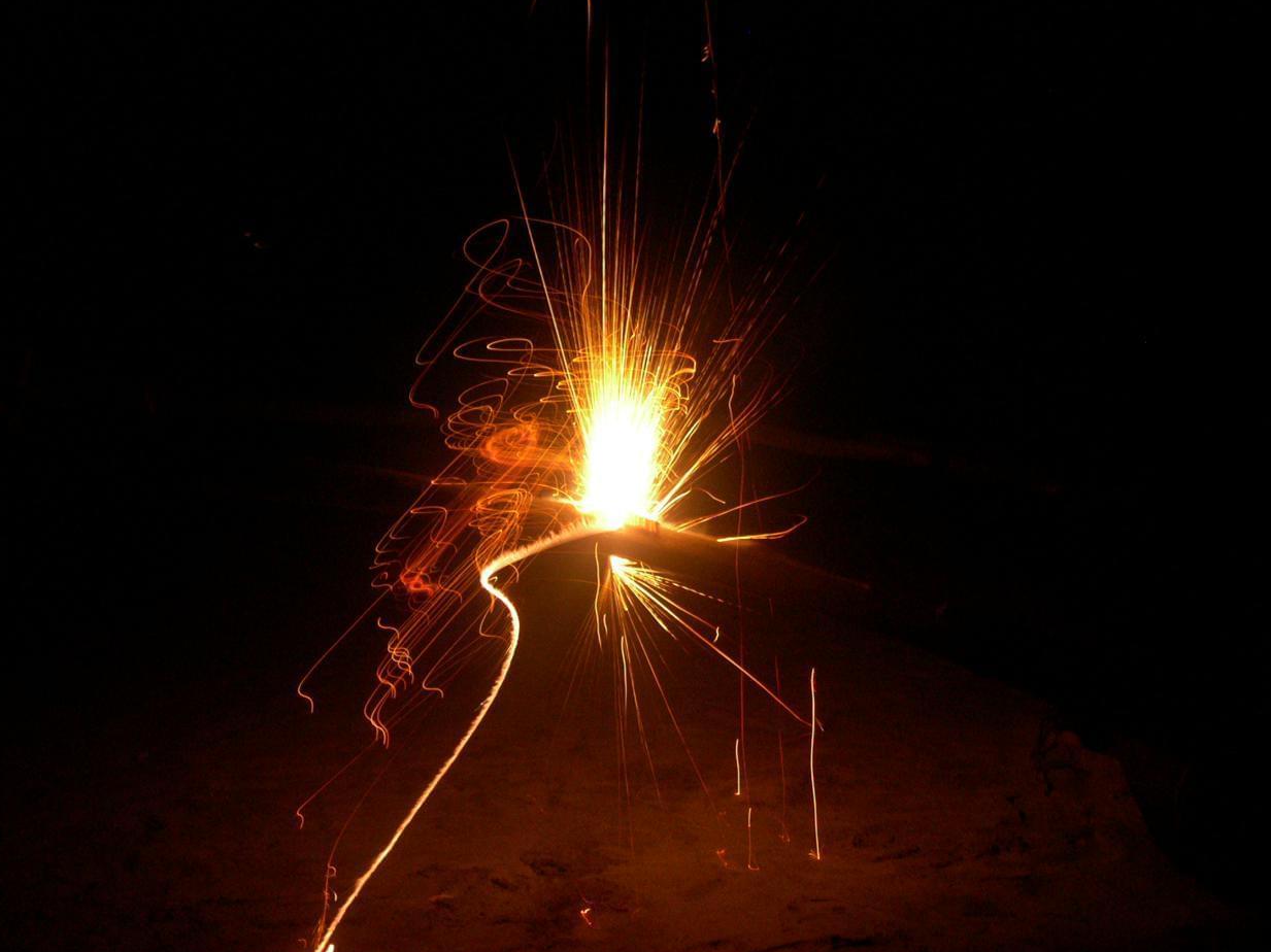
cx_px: 618
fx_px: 1982
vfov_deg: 27.0
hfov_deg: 35.6
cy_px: 483
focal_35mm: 54
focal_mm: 11.1
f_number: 3.2
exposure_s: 1
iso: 400
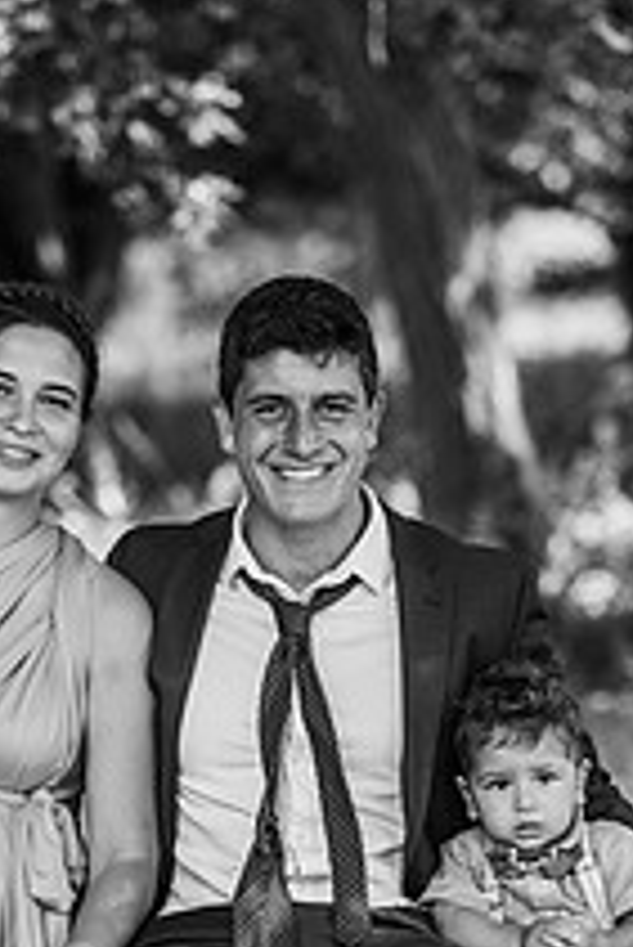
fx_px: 4766
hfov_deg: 7.6
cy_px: 983
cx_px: 177
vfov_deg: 11.2
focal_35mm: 181
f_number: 2.5
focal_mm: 85
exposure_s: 1/500
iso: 100
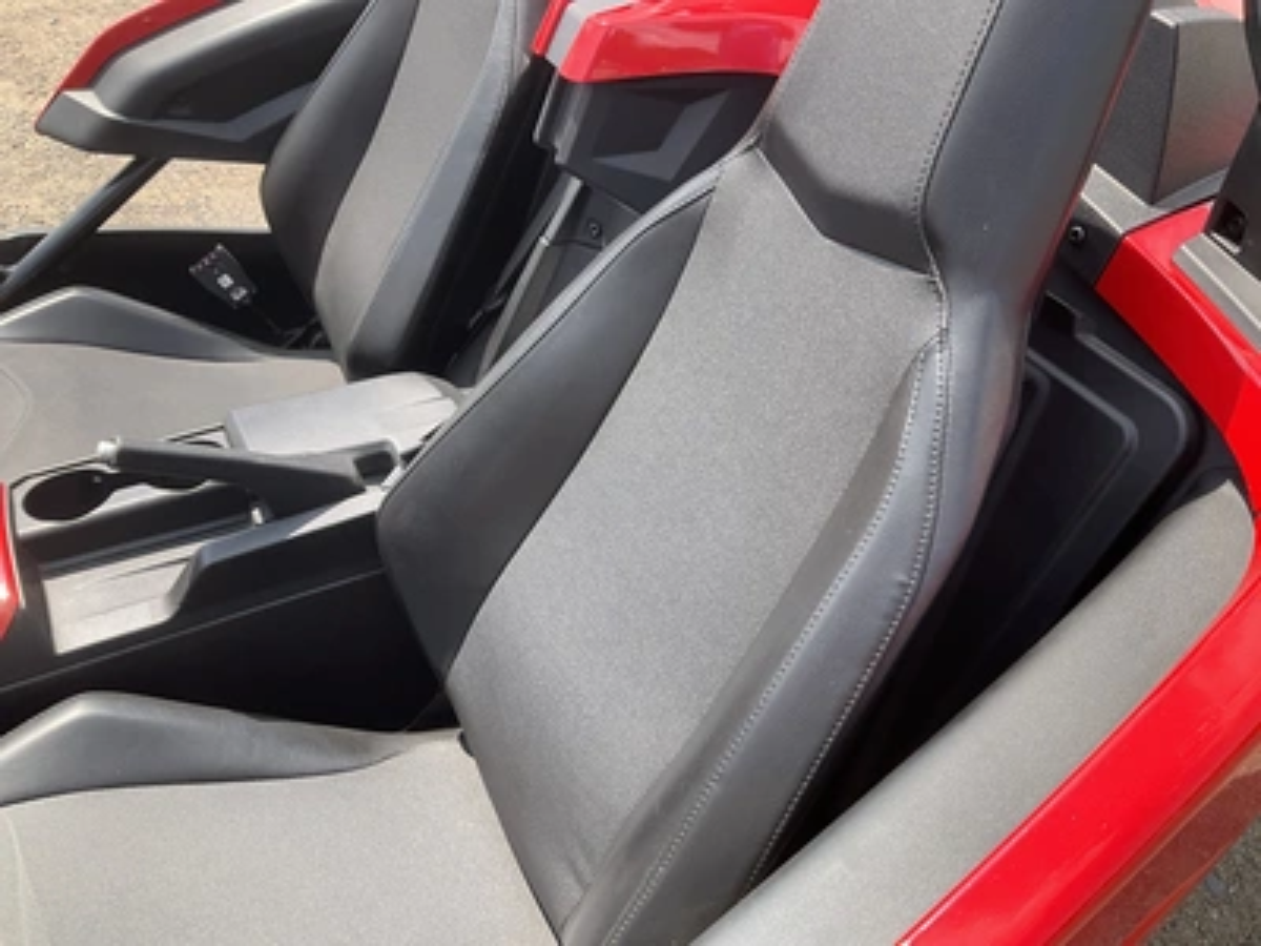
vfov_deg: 48.2
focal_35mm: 29
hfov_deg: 61.7
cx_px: 630
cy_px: 473
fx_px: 1056
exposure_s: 1/450
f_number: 1.8
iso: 25
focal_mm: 3
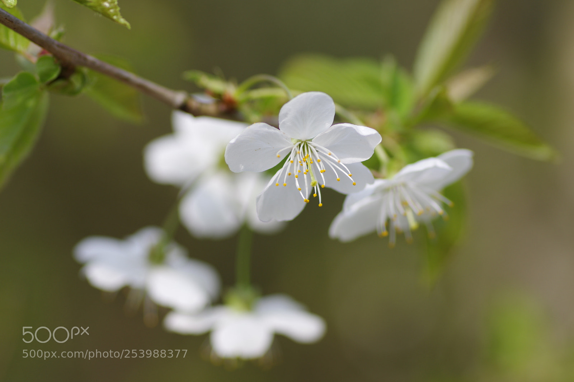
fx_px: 2390
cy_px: 191
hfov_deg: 13.7
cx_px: 287
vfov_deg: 9.1
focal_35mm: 150
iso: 100
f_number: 4
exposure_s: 1/250
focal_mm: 100
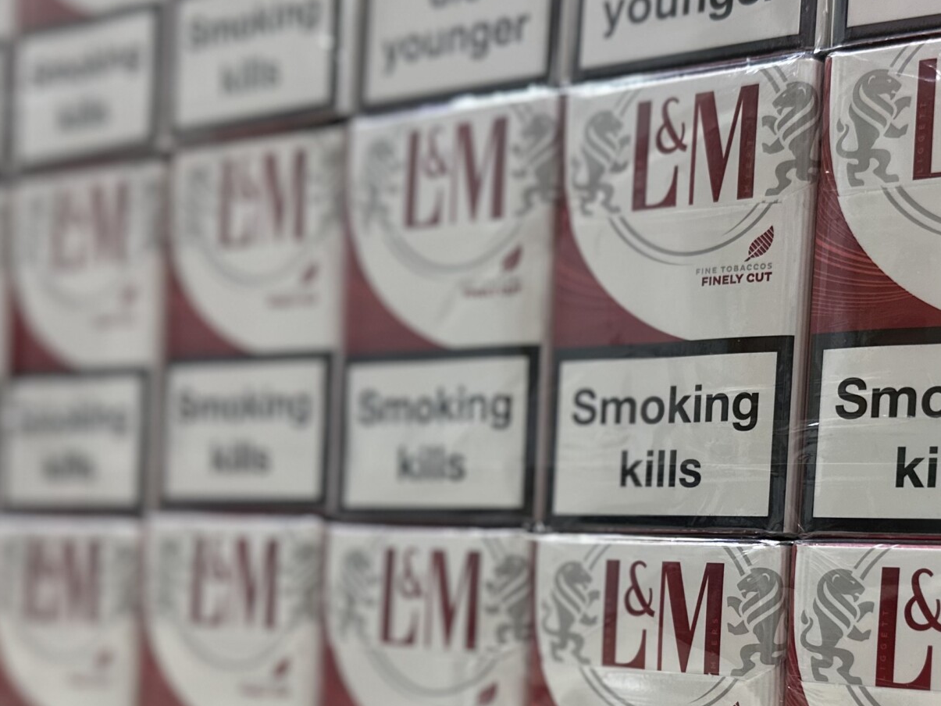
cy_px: 589
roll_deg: -3.2
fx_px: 1387
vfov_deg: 27.8
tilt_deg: -0.2
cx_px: 622
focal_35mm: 51
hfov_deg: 37.1
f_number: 1.78
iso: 200
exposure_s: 1/121
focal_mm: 6.86
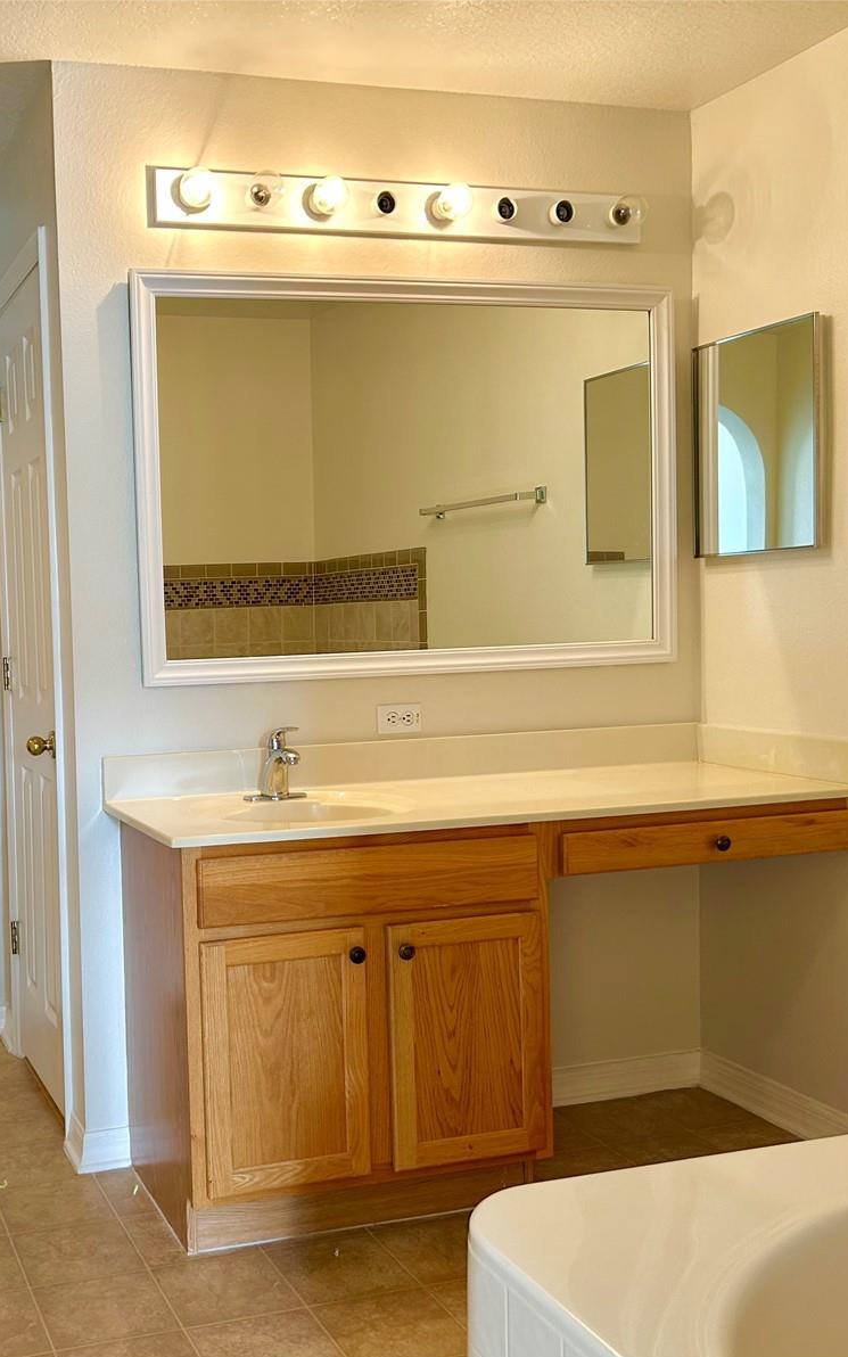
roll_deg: +2.3
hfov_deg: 33.4
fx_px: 1368
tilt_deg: -3.2
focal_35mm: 37
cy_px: 682
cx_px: 163
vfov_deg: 52.7
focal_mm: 5.7
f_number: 1.5
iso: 80
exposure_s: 1/60
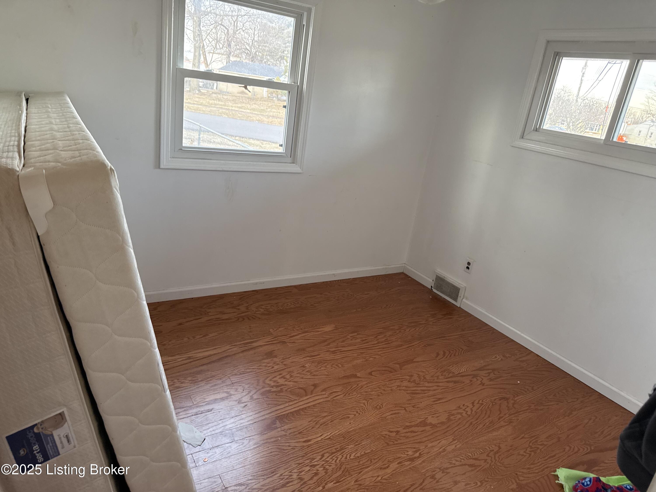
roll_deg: -8.2
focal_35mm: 24
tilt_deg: -19.7
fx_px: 455
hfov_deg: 71.6
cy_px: 246
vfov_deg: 56.8
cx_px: 328
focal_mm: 6.76
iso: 320
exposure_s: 1/60
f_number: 1.78
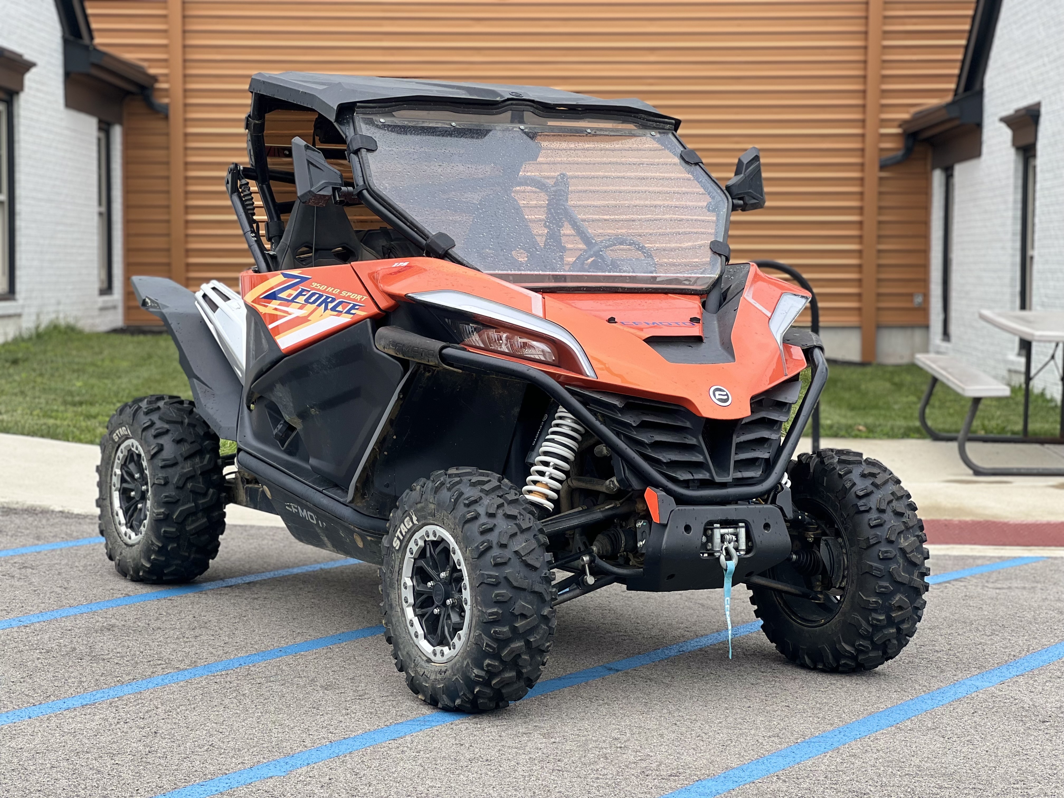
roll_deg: -0.4
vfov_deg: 19.1
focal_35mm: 77
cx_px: 532
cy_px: 399
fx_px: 2367
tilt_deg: -2.9
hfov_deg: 25.3
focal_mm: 9
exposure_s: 1/121
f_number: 2.8
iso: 25
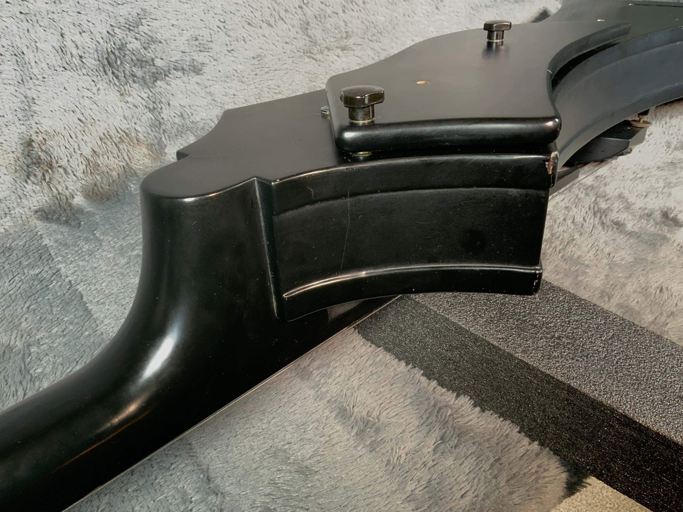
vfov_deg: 48.2
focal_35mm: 29
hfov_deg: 61.7
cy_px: 256
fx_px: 572
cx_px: 342
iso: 125
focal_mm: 3
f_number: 1.8
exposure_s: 1/52
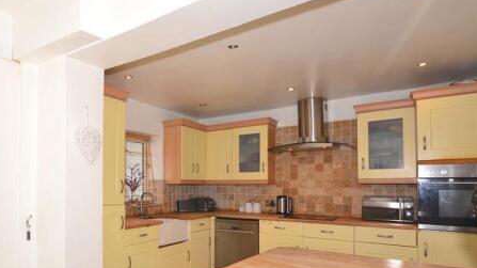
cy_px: 187
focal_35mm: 23
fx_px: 291
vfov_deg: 48.3
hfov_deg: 75.5
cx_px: 148
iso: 200
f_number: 5
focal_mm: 10
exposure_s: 1/80
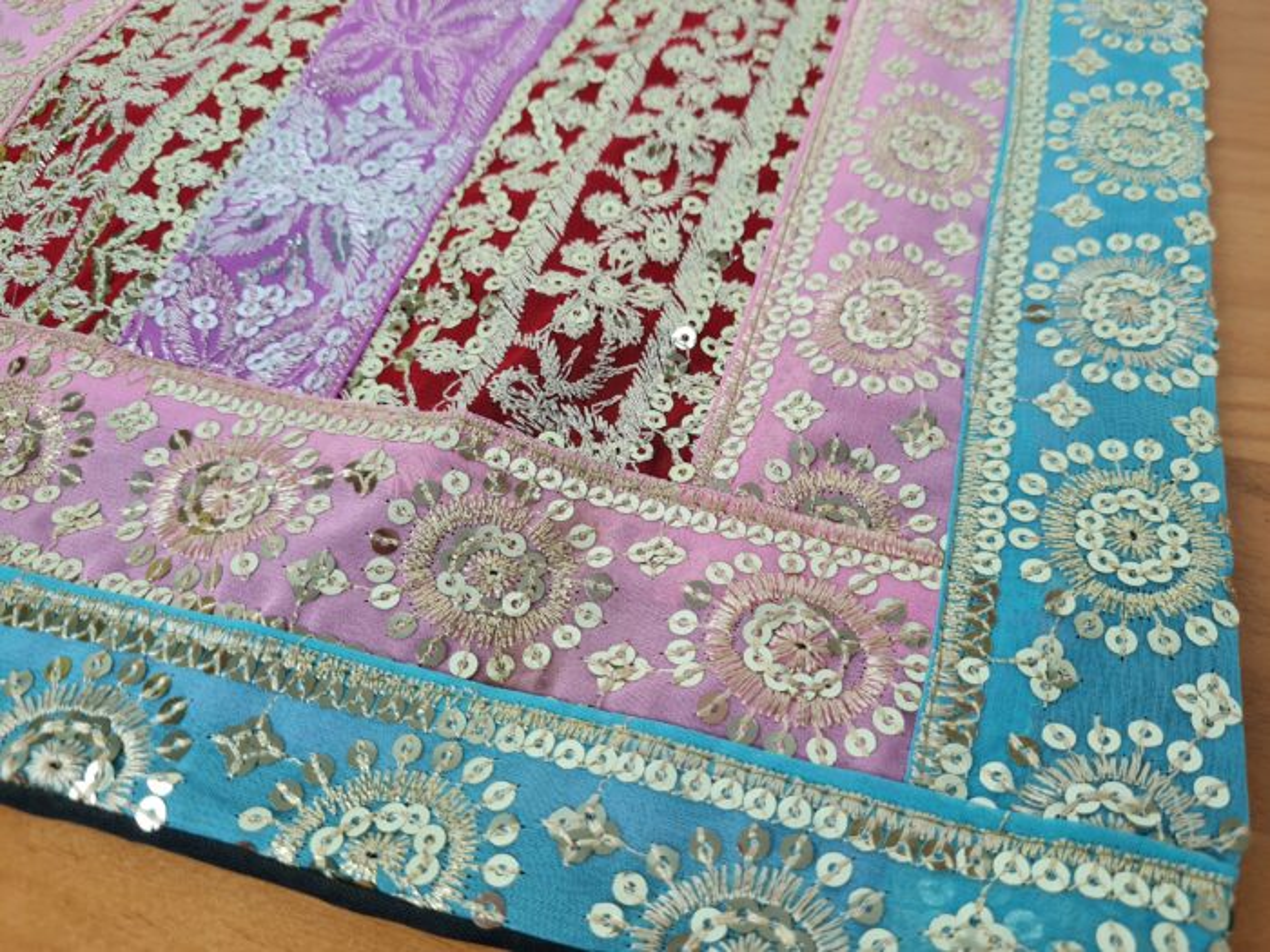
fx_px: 954
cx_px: 635
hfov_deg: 67.3
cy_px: 476
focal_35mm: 26
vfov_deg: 53.1
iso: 100
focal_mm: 5.4
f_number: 1.8
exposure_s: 1/120
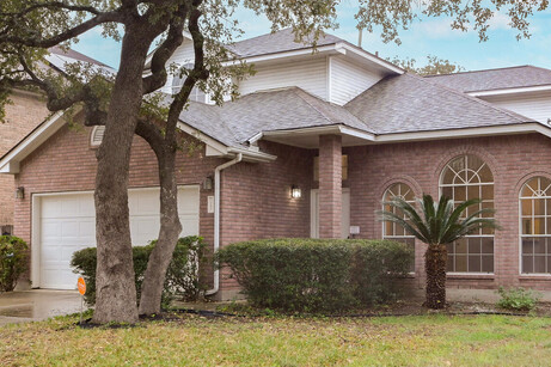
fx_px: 765
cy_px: 228
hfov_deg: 39.3
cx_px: 354
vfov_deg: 26.9
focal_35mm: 50
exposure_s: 1/80
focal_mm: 24
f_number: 14
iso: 640
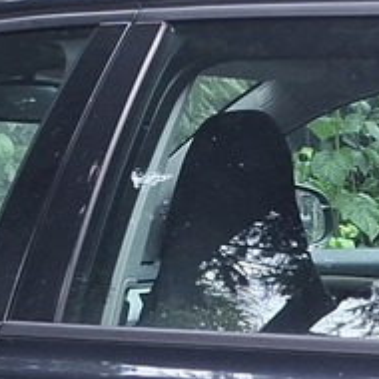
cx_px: 403
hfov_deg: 10.1
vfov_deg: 9.7
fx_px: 2118
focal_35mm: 171
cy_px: 692
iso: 50
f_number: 1.8
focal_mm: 5.54
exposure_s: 1/141
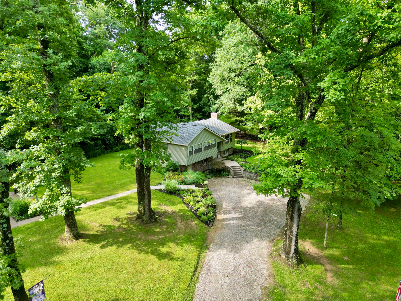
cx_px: 200
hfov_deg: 71.6
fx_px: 278
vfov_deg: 56.8
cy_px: 150
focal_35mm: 24
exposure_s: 1/350
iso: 110
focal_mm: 6.72
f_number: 1.7
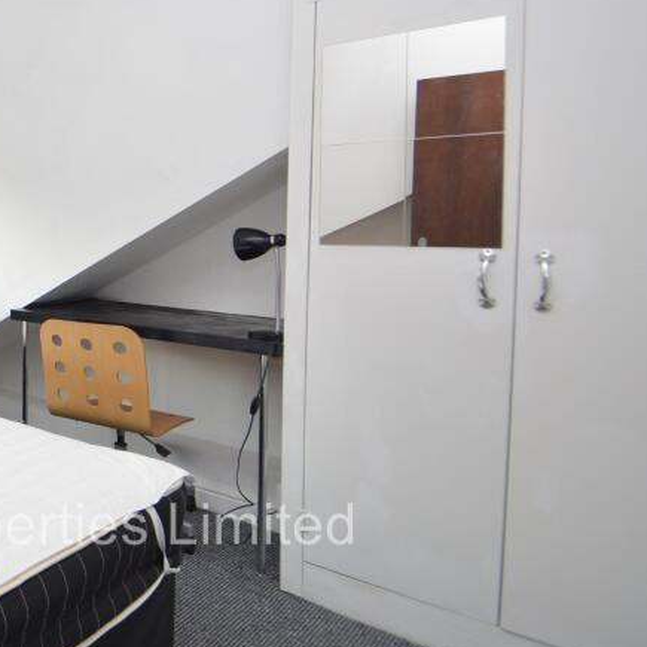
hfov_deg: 43.4
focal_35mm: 30
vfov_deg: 53.7
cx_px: -45
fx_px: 634
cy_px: 260
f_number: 4.8
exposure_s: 1/90
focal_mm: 10
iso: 400
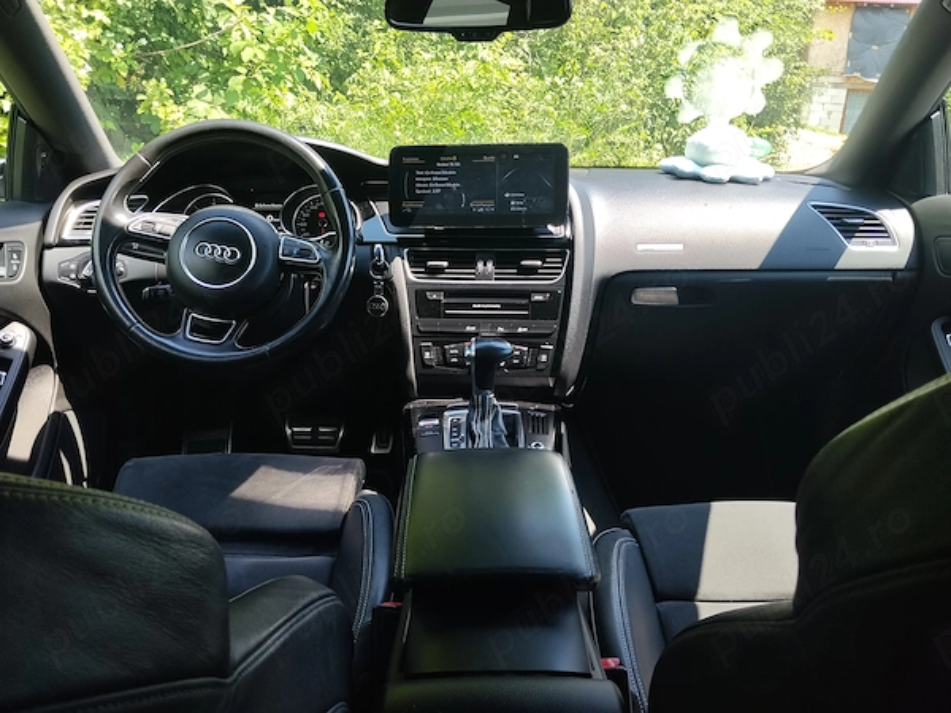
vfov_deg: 48.2
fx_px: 797
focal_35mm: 29
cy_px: 356
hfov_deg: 61.7
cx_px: 476
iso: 50
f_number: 1.8
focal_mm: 4.22
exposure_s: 1/174
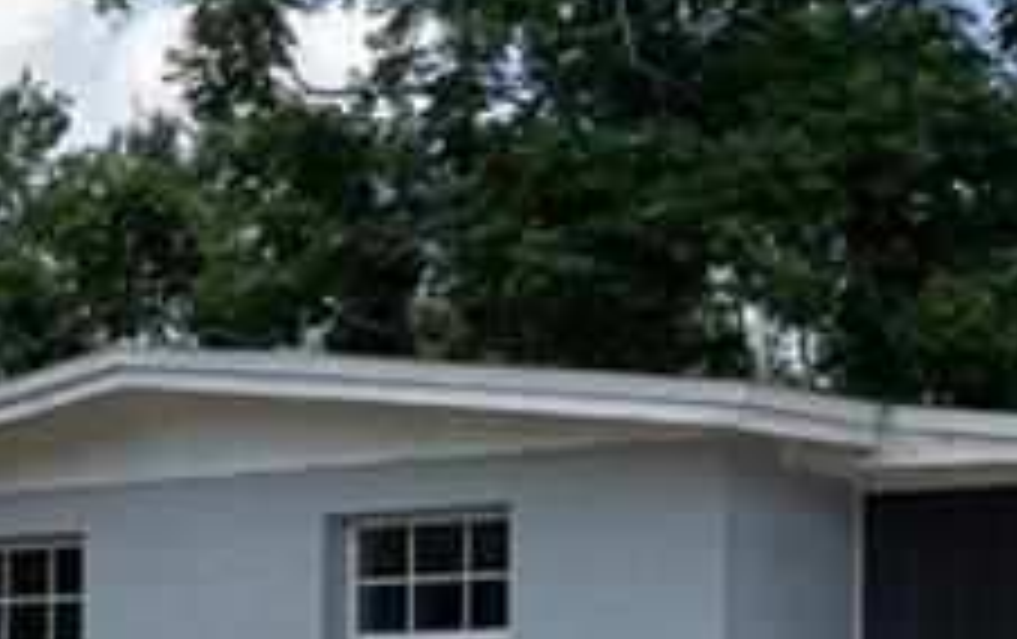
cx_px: 774
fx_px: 3997
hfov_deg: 14.4
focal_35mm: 144
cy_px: 608
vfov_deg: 9.1
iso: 100
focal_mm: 20
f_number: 8
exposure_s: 1/1250
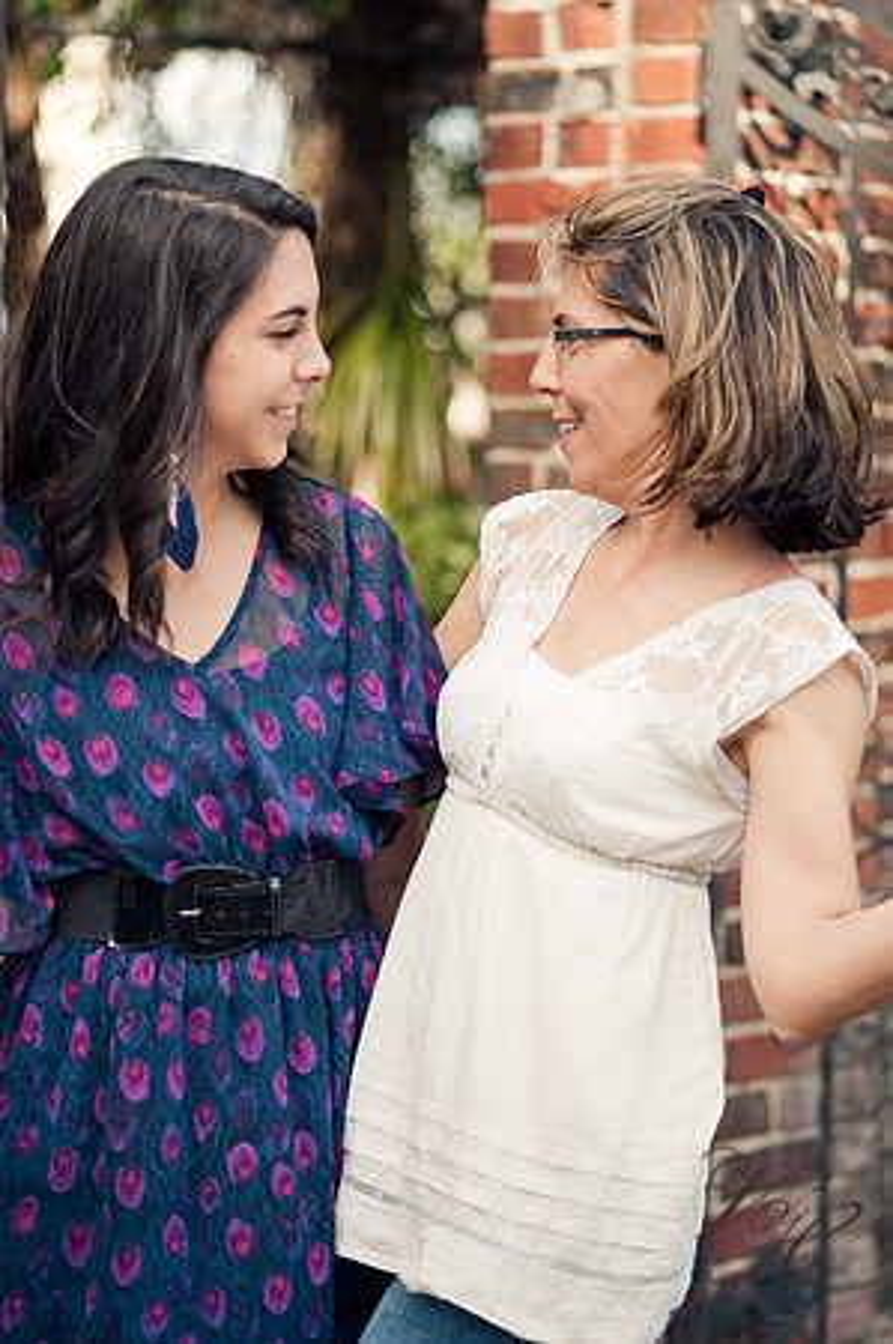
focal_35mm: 105
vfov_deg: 19.5
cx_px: 446
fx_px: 3916
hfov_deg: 13.0
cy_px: 672
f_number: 2.8
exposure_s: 1/640
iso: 320
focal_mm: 105
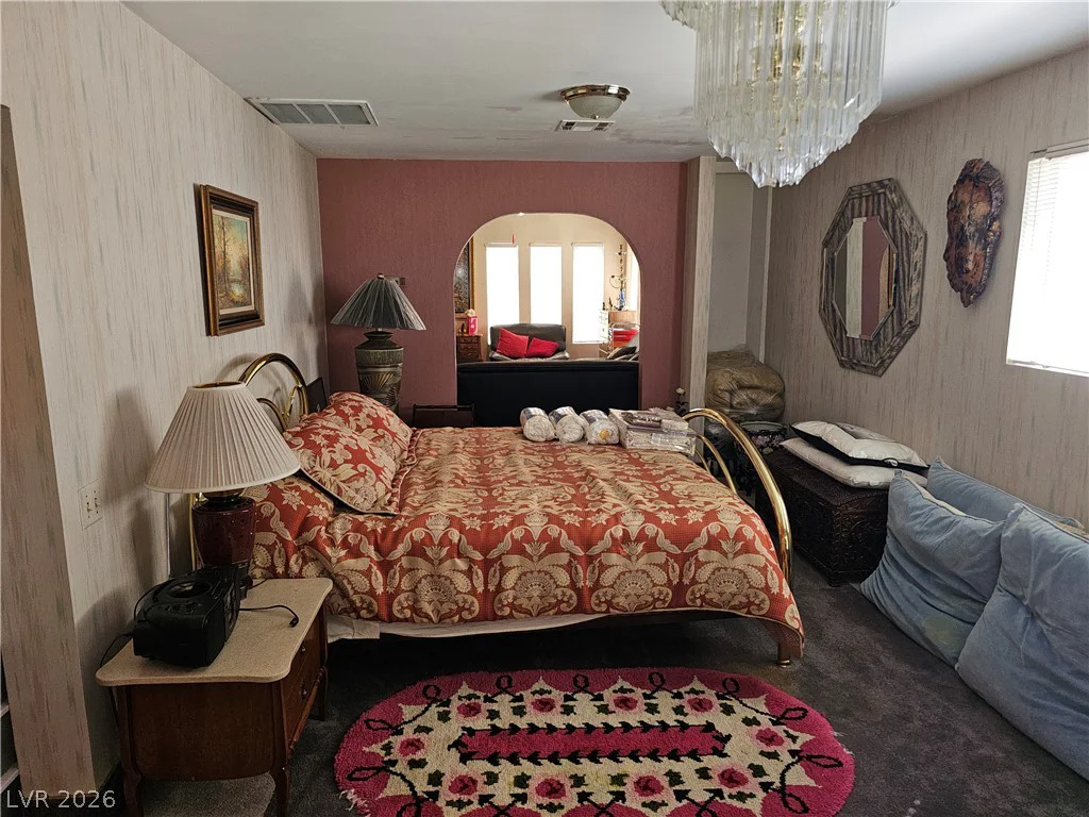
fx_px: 724
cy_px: 408
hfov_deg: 73.9
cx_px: 544
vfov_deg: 58.9
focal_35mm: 23
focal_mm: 6.3
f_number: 1.7
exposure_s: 1/40
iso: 100
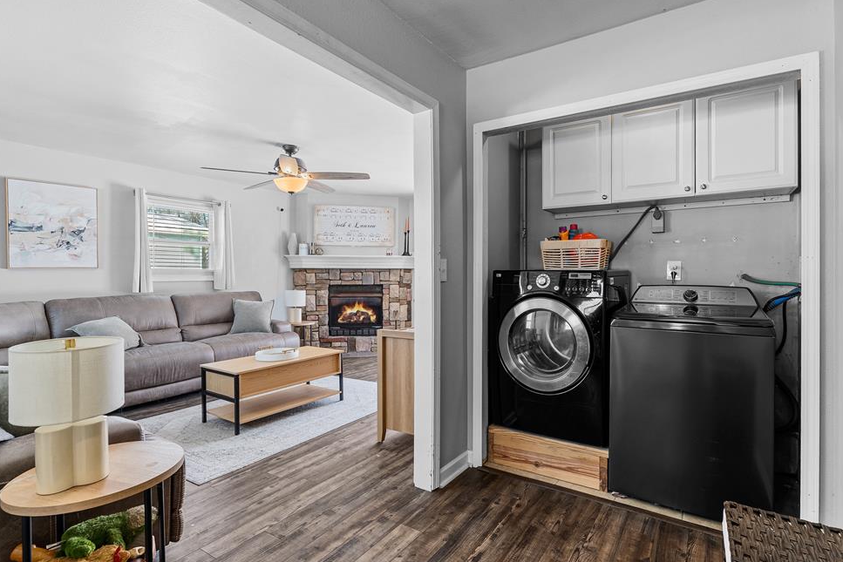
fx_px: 422
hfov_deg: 89.9
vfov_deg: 67.4
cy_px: 288
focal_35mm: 18
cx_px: 440
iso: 250
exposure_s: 1.3
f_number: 8
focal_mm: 17
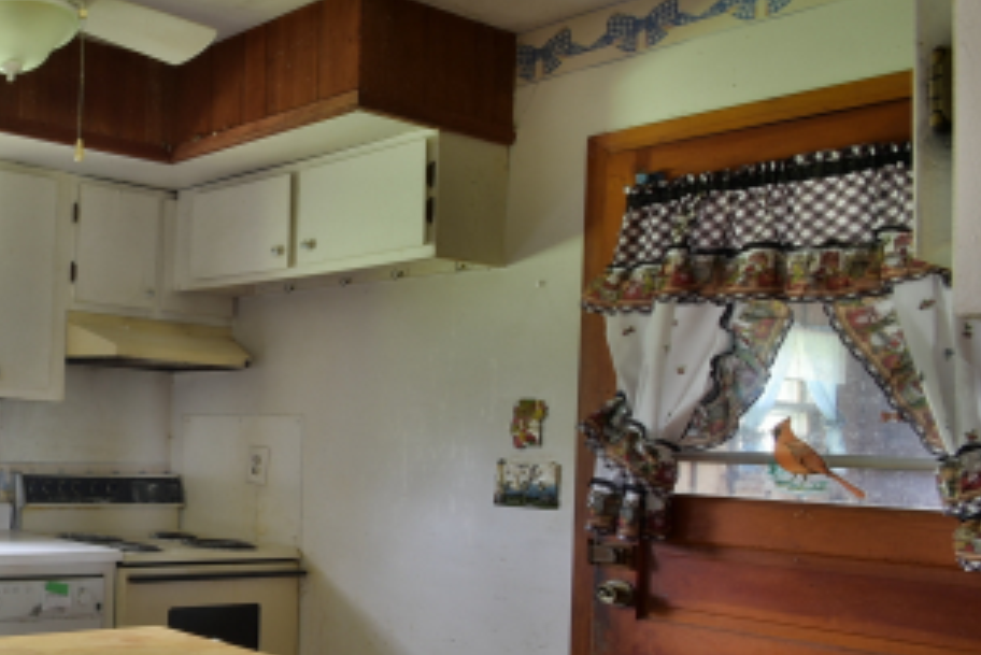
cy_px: 407
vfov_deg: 35.8
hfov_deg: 40.8
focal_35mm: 37
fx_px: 1009
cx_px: -118
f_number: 10
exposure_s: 2.5
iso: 100
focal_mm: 10
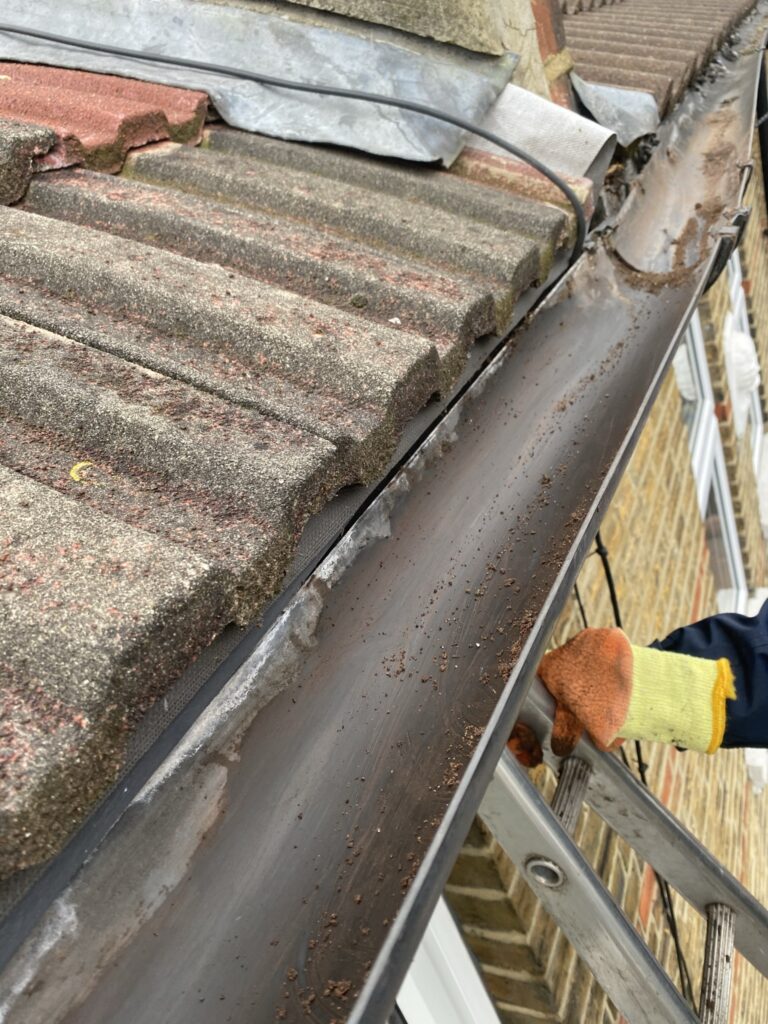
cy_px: 512
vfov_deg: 67.3
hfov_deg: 53.1
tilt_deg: -23.8
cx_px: 384
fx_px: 769
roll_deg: +22.0
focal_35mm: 26
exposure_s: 1/122
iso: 64
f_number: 1.8
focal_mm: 4.25
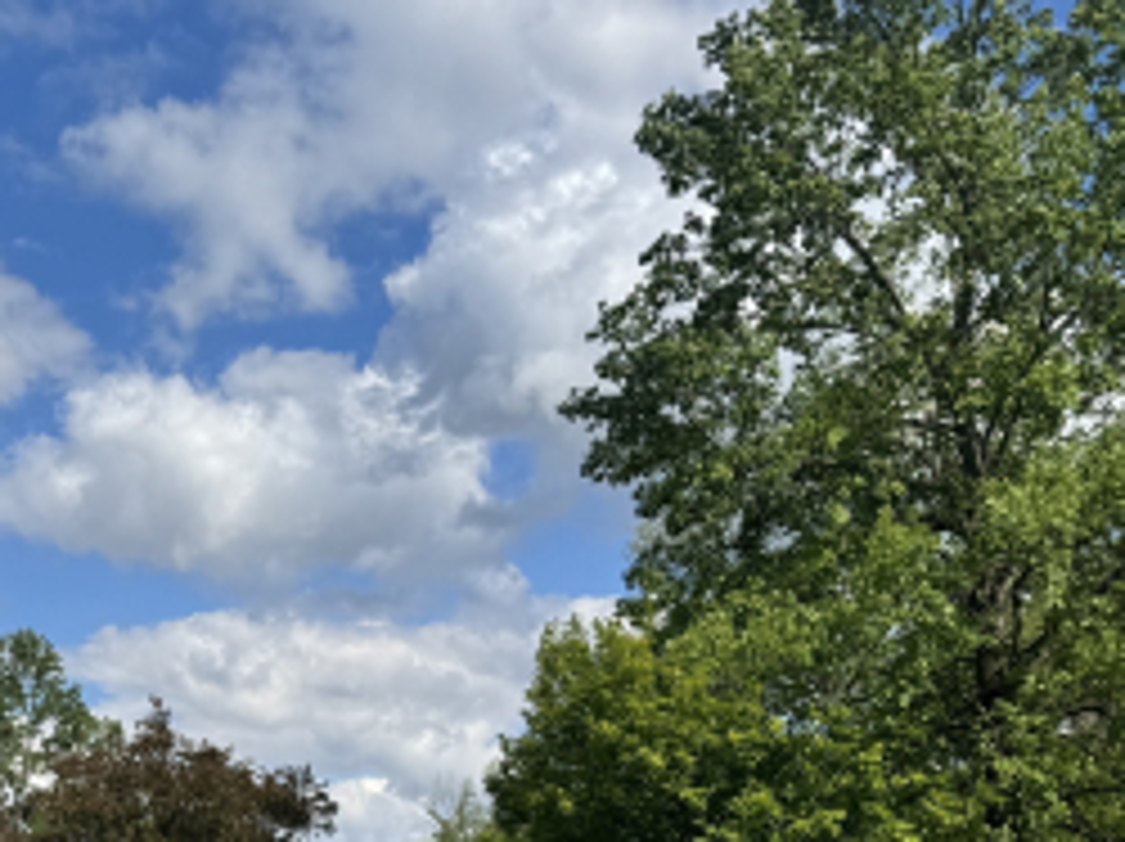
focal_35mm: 64
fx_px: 2078
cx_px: -25
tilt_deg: +3.1
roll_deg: +1.6
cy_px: 860
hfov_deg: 28.3
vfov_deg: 22.0
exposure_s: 1/5814
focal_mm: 6.76
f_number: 1.78
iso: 80
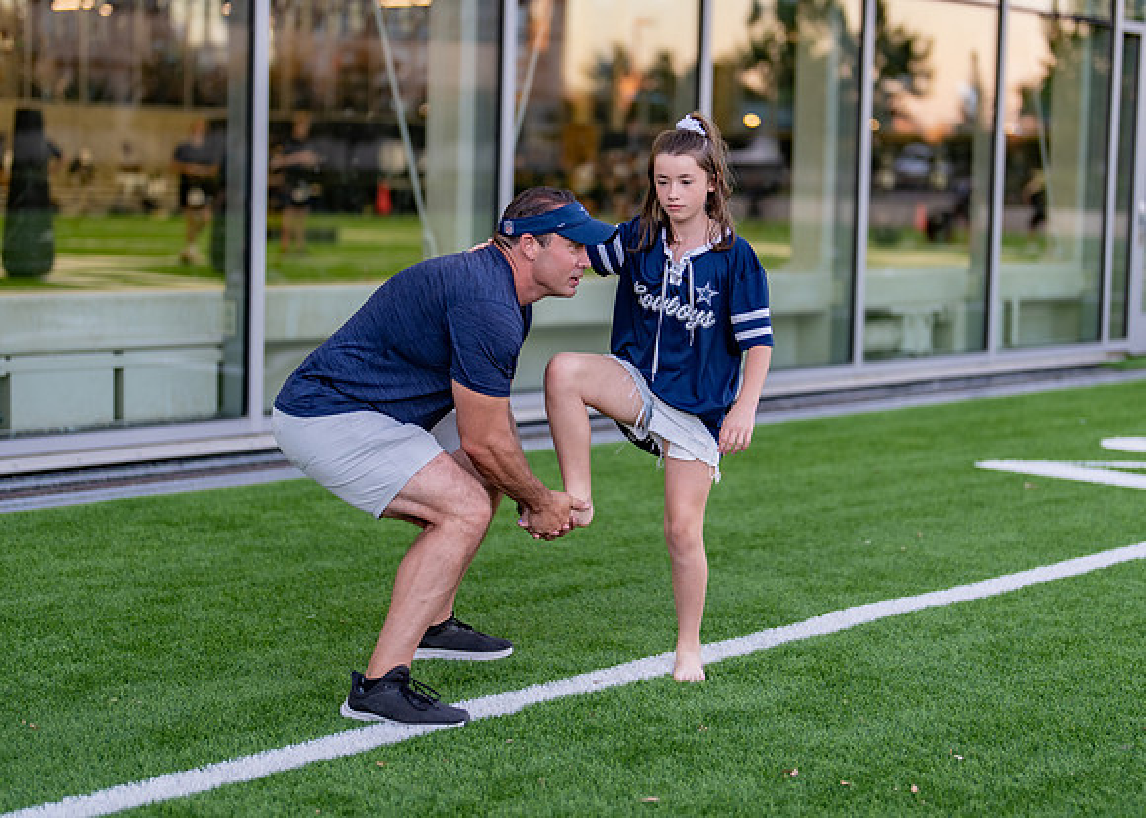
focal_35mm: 67
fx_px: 2194
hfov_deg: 29.3
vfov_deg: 21.1
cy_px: 328
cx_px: 634
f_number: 1.2
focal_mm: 50
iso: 125
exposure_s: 1/320
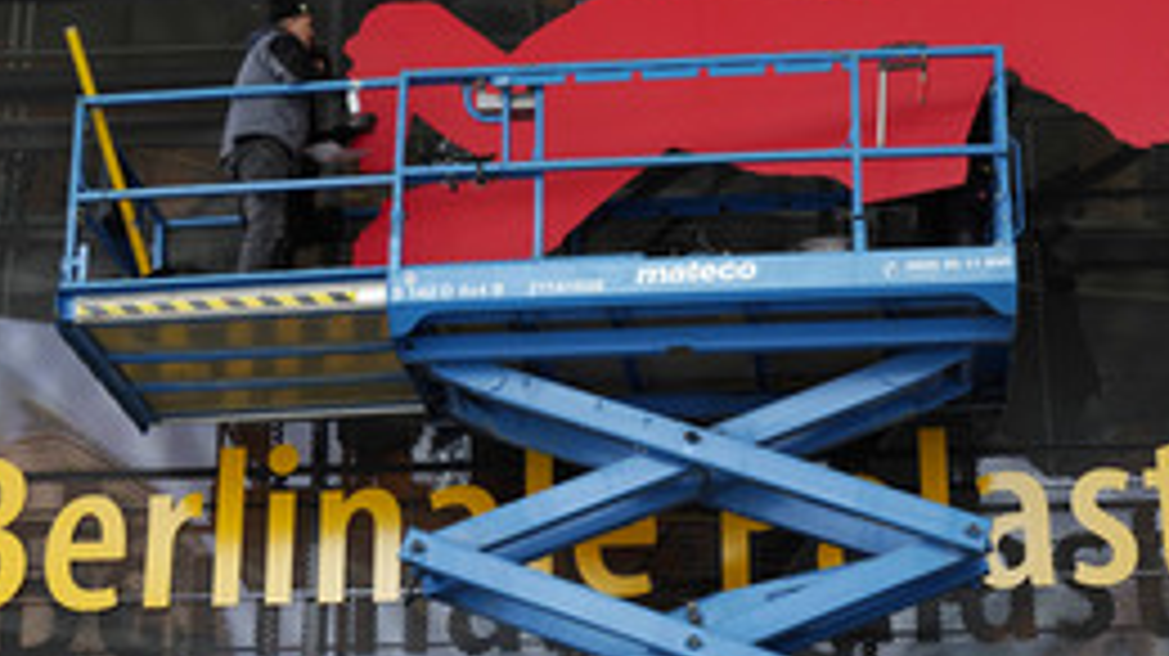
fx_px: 2417
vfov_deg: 15.5
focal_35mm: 78
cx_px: 654
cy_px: 391
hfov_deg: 27.2
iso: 640
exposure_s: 1/100
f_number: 5.6
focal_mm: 43
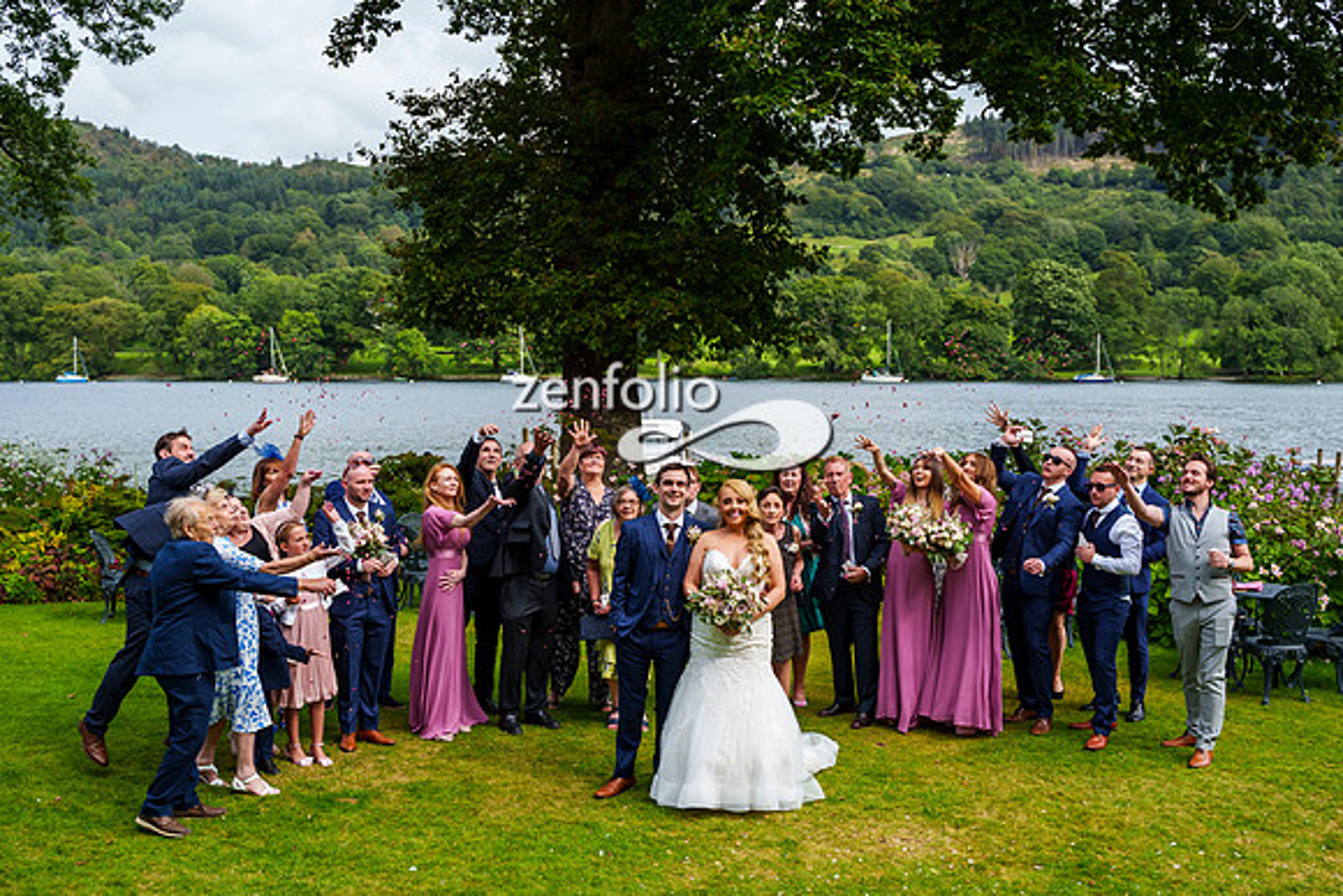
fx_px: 1410
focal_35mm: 38
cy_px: 523
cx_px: 685
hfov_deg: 50.9
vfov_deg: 35.2
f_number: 3.5
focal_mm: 32
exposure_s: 1/4000
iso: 400
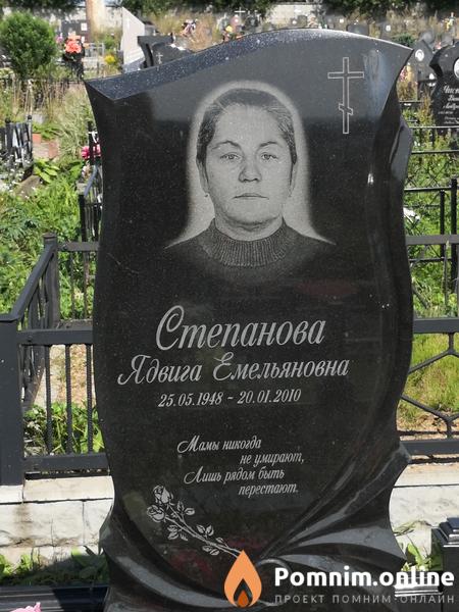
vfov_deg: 27.8
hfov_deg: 21.0
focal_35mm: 70
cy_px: 306
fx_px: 1238
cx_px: 230
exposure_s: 1/2033
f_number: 1.6
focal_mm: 3.95
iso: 50
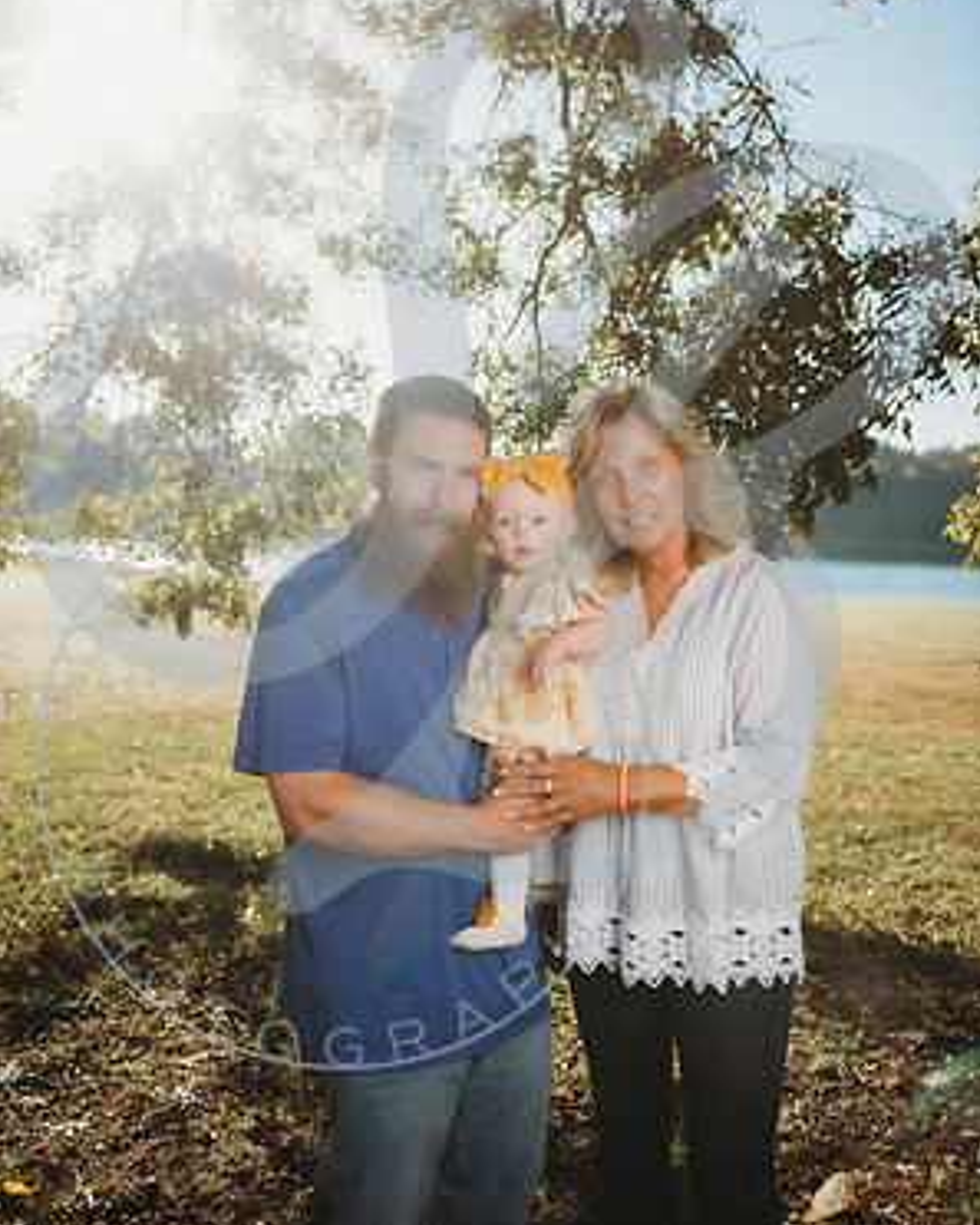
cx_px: 492
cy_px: 512
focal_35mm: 33
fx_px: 1196
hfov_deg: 44.6
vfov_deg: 53.9
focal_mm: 29
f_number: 2.8
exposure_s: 1/1000
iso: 100
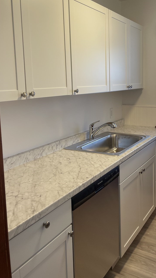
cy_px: 114
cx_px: 101
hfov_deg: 34.4
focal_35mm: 34
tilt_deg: -7.5
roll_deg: +1.5
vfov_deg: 57.7
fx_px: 250
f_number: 1.6
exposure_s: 1/120
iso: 100
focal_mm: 4.2
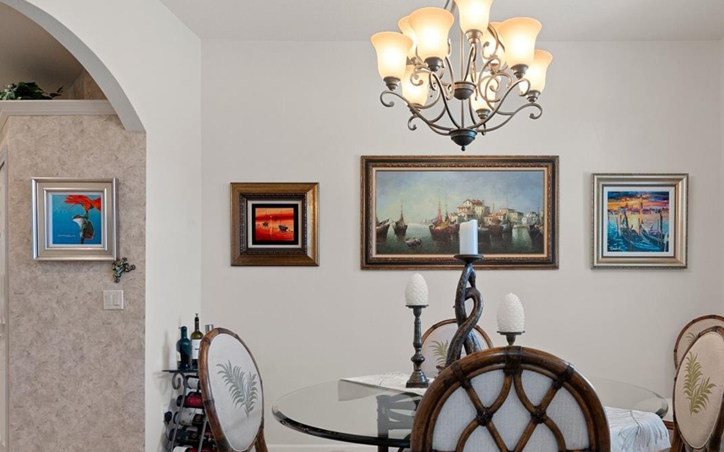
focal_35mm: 26
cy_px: 322
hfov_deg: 68.8
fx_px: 513
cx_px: 471
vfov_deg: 46.4
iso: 400
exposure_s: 1/2.5
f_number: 8
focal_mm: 17
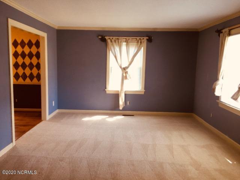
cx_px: 120
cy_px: 90
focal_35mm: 29
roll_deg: -1.1
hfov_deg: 61.7
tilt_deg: -5.3
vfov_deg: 48.2
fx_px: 201
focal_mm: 4.15
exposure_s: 1/15
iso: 50
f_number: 2.2
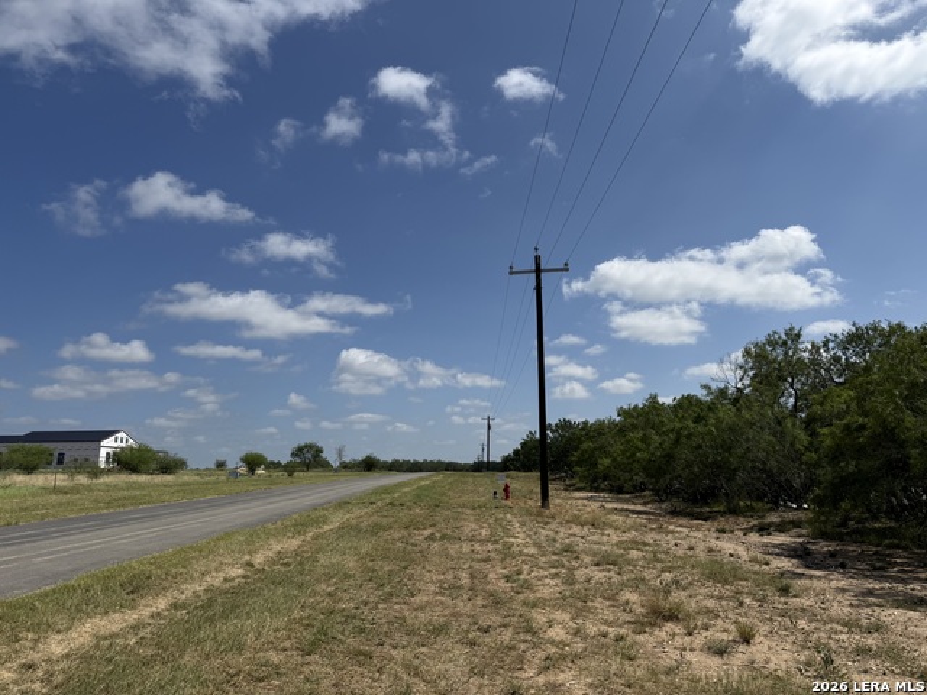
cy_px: 348
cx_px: 464
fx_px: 643
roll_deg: +1.5
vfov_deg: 56.8
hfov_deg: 71.6
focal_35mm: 24
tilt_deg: +12.8
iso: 80
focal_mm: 6.76
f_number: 1.78
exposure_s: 1/10309
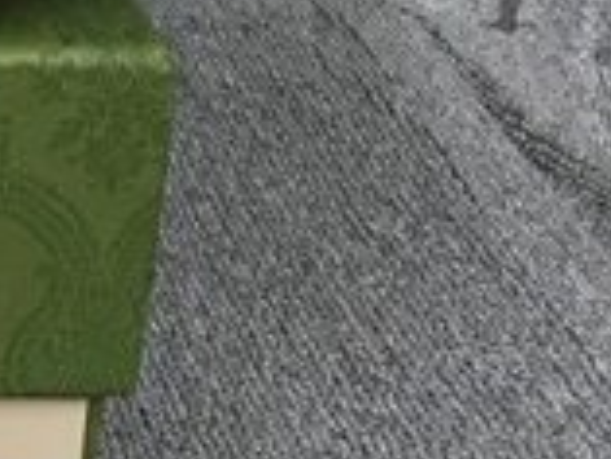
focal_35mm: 126
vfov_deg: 11.5
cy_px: -128
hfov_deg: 14.0
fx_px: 2226
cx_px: -471
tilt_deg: -20.6
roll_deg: -0.9
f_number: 2.4
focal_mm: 3.3
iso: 25
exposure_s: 1/100
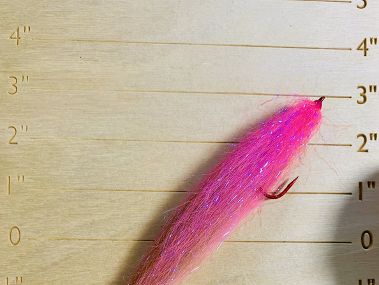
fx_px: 383
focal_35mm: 35
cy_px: 245
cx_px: 190
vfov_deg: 38.5
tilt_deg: -87.9
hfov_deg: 52.6
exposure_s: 1/60
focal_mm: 4.25
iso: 100
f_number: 1.8
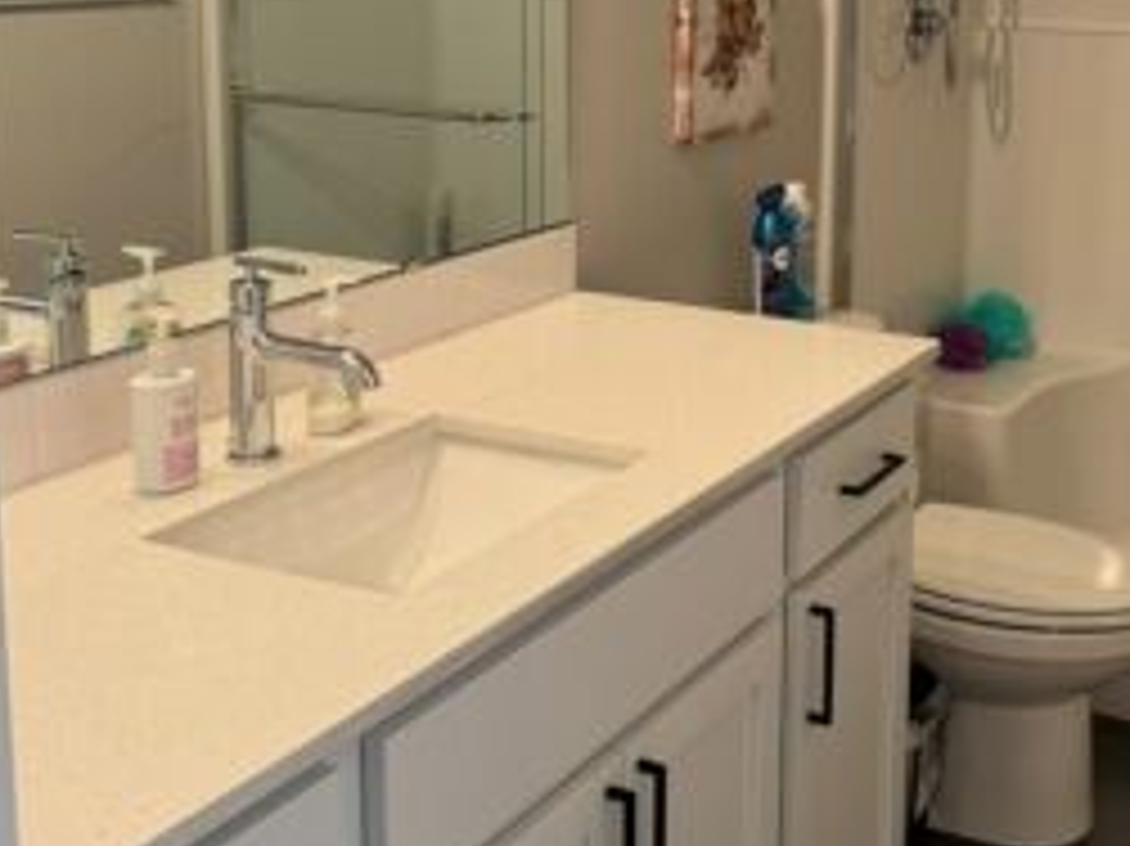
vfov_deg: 28.0
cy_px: 191
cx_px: 878
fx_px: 1664
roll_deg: -1.4
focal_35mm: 51
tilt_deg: -11.0
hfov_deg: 36.4
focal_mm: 6.76
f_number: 1.78
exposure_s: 1/60
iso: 160
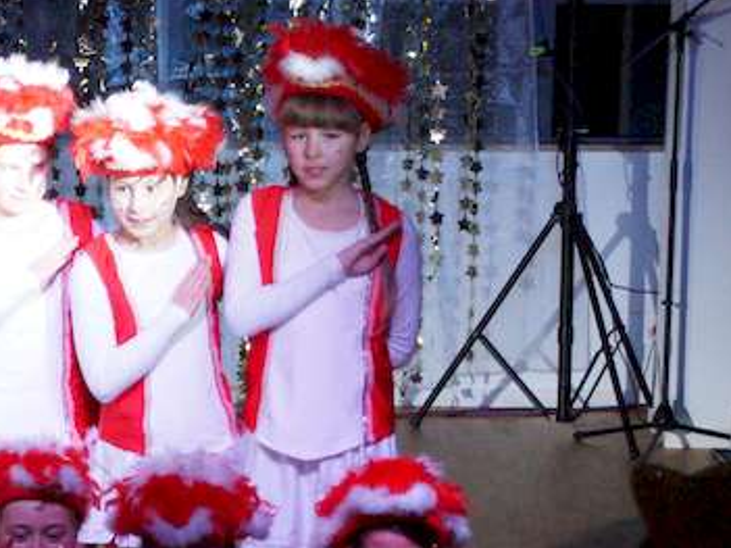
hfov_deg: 10.4
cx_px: 123
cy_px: 494
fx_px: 3998
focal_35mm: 189
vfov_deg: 7.8
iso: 3200
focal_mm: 45
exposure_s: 1/250
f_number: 4.5
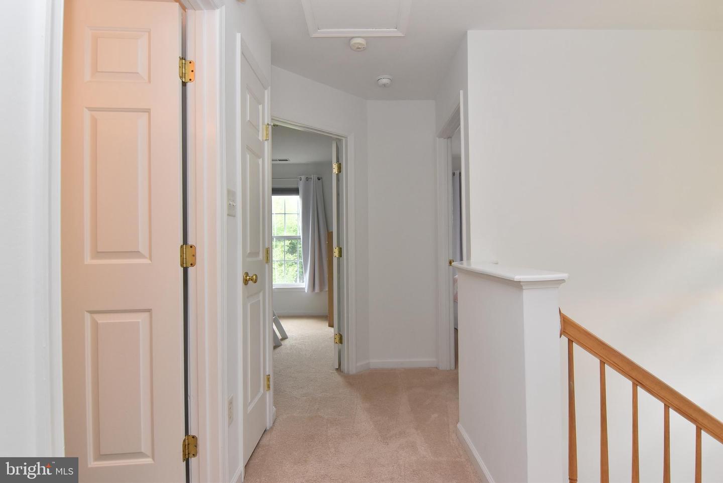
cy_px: 242
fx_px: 362
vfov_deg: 67.5
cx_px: 362
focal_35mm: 18
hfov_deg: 90.0
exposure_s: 1/80
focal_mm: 12
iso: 800
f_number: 8
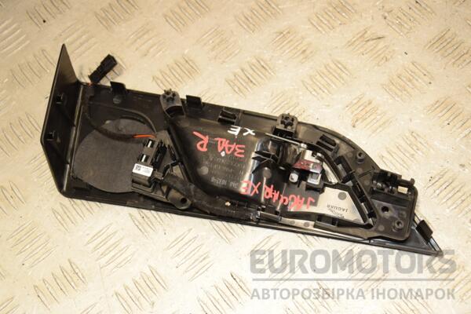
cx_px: 236
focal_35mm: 57
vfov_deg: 23.8
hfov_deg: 35.1
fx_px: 746
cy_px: 157
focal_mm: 38
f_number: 6.3
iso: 800
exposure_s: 1/200
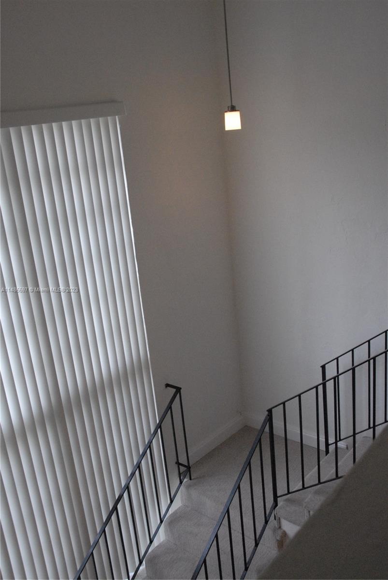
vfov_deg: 57.2
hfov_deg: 40.1
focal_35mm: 33
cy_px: 290
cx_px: 194
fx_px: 532
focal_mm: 22
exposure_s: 1/200
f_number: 7.1
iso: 1600
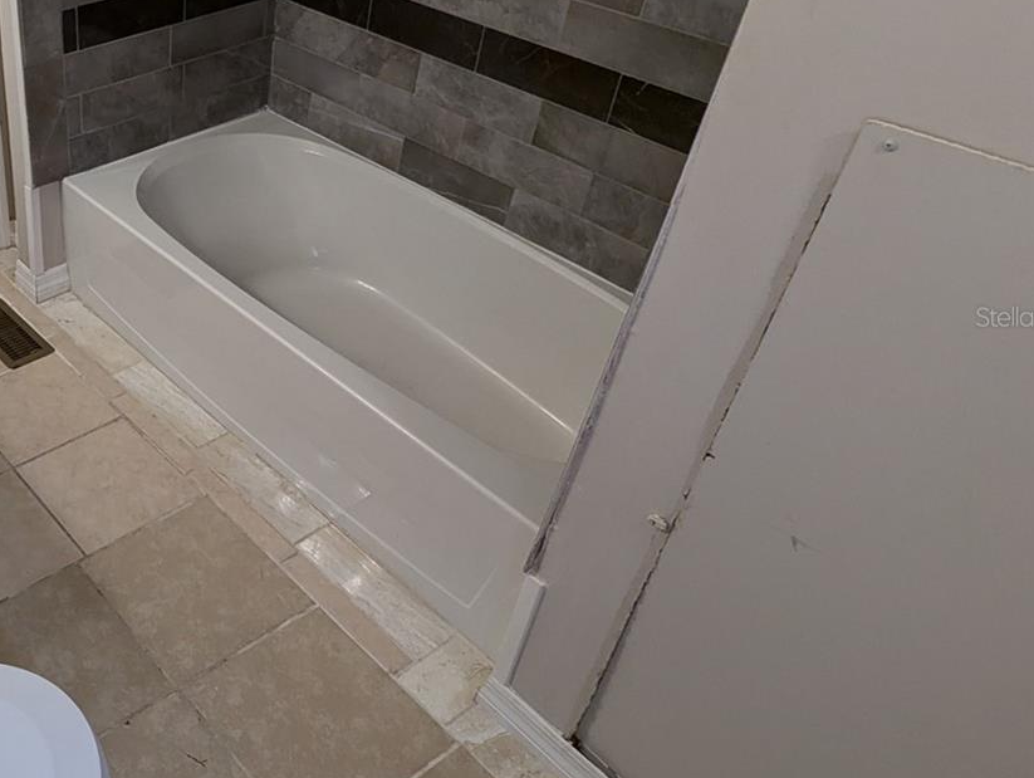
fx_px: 927
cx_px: 93
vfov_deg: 45.3
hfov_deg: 51.2
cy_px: 317
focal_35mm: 31
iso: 92
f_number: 2.2
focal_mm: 2.35
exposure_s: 1/60
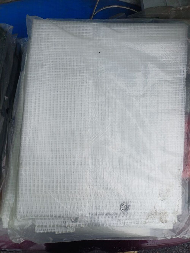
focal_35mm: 25
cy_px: 126
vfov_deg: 69.4
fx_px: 183
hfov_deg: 54.9
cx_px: 95
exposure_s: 1/299
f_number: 1.8
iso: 50
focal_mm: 4.65
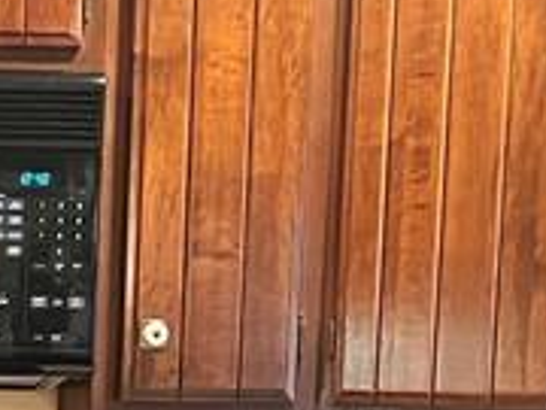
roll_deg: -1.3
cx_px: -182
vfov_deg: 9.7
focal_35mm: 148
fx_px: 2334
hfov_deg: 12.9
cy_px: 632
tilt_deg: -6.2
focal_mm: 5.1
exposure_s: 1/40
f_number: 1.6
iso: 400
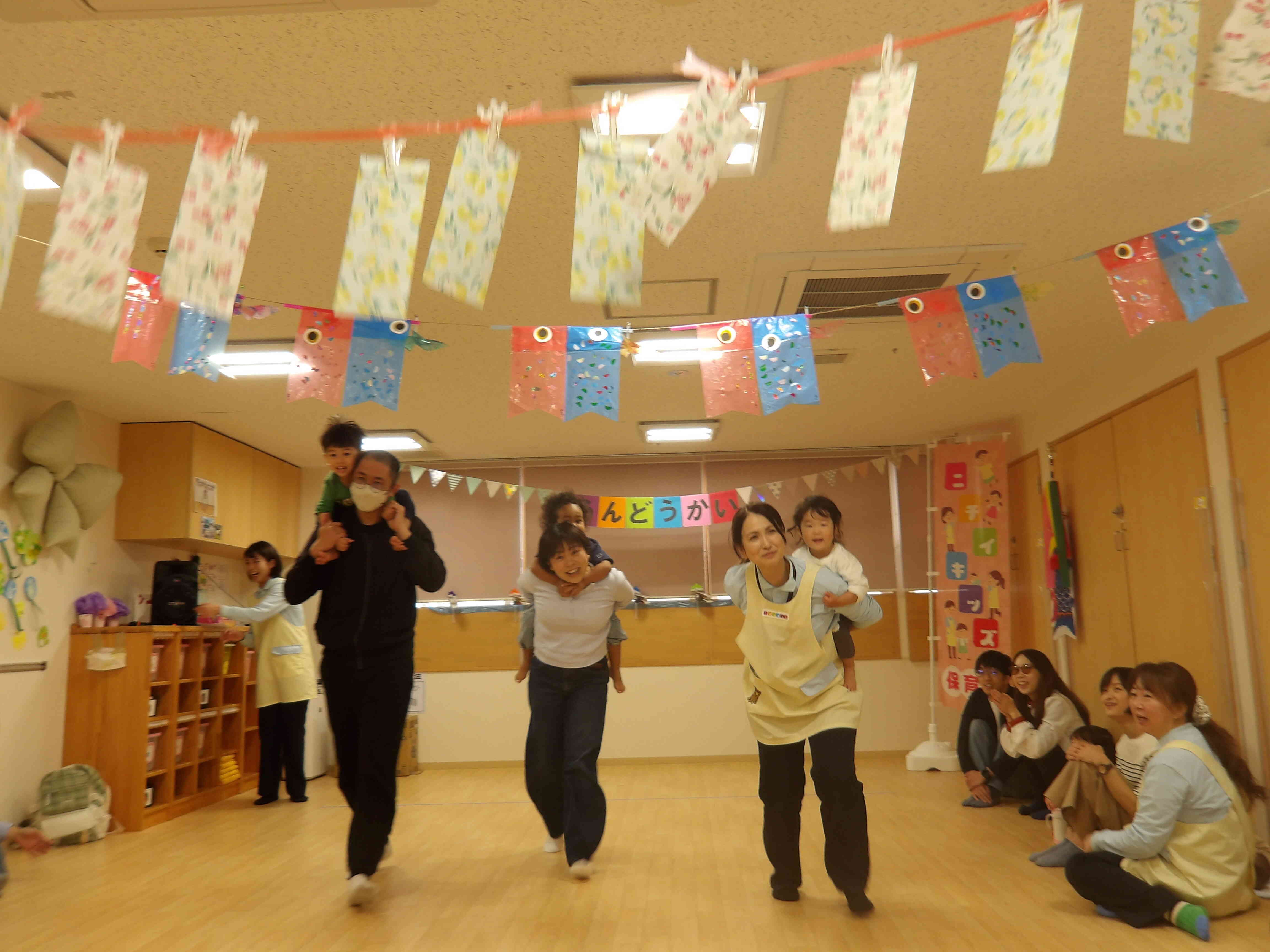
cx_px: 635
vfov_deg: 51.4
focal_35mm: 27
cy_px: 476
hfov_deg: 65.3
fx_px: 991
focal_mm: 4.9
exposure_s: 1/64
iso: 100
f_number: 3
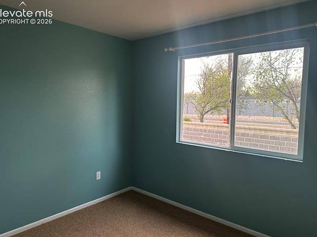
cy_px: 119
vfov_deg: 54.8
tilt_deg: -5.3
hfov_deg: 69.4
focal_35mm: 25
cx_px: 155
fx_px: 229
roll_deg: +1.8
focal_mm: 6.86
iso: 250
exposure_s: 1/67
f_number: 1.78
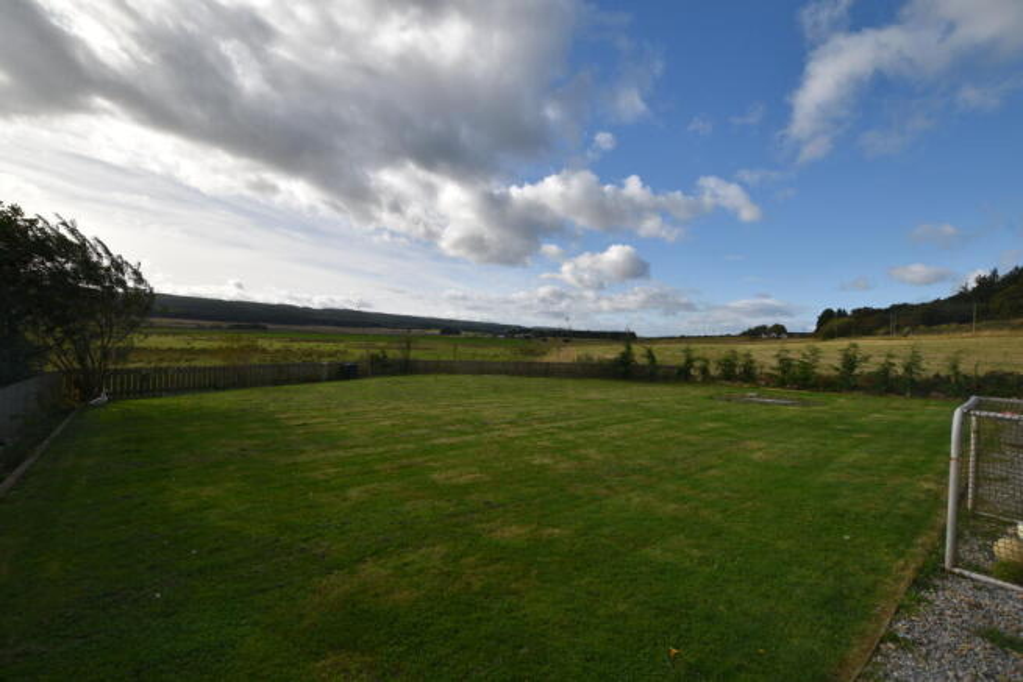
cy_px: 341
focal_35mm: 15
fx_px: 426
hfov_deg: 100.4
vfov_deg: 77.4
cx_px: 512
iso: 100
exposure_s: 1/200
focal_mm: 10
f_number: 11
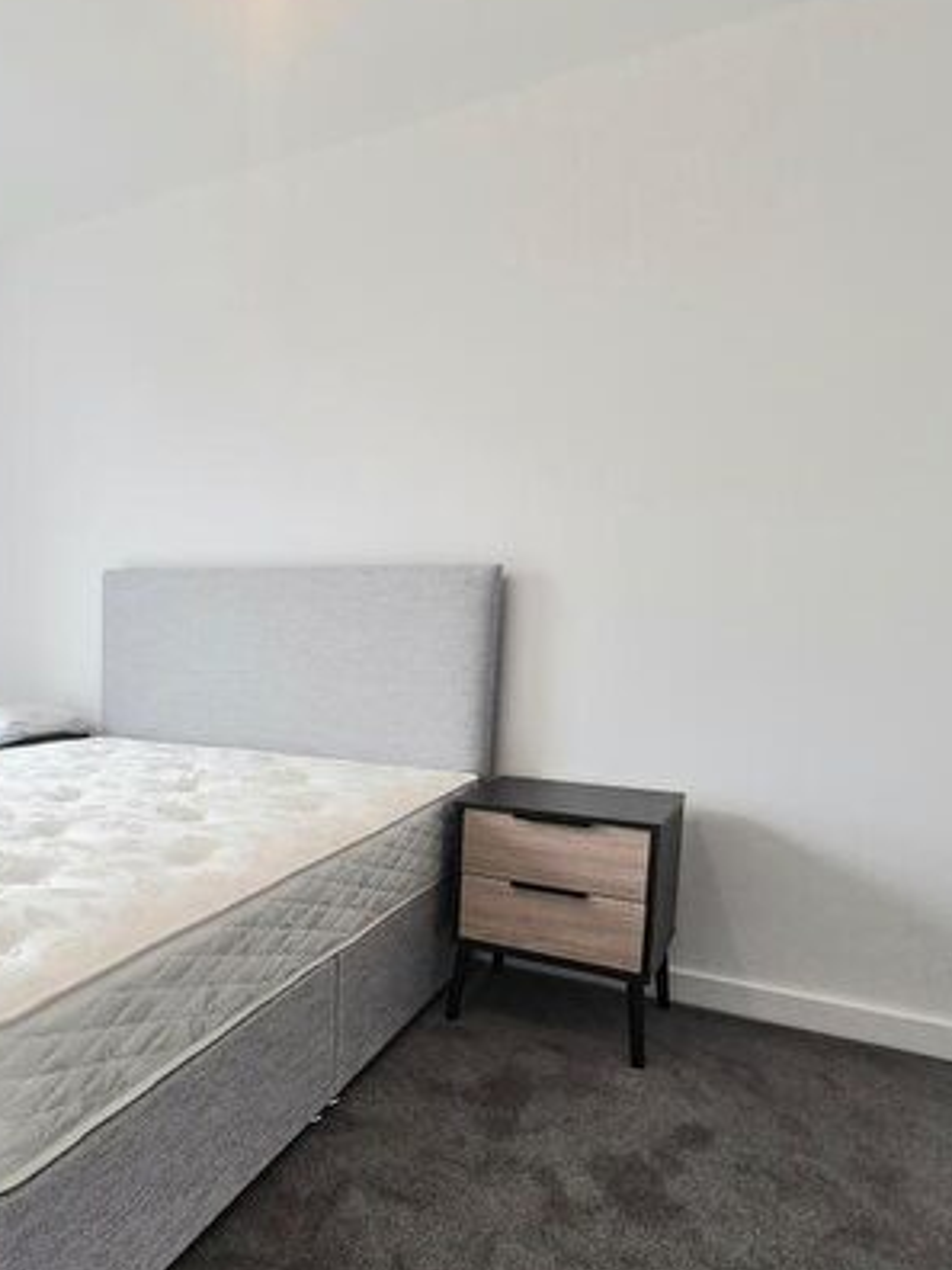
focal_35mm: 23
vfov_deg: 73.4
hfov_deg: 53.7
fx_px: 843
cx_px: 151
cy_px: 742
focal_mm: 2.2
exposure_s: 1/127
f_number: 2.2
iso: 50
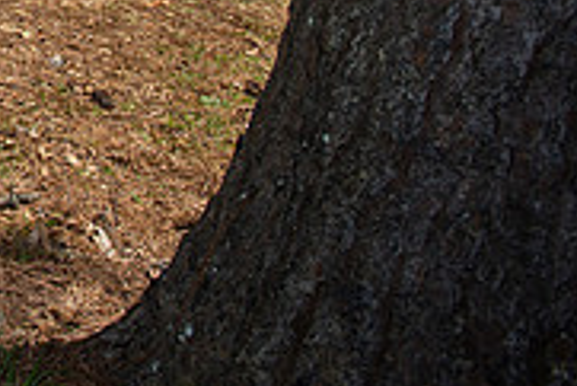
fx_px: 1027
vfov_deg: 19.0
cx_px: -335
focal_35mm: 64
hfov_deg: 23.6
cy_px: -175
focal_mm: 20
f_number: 5.6
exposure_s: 1/250
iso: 80
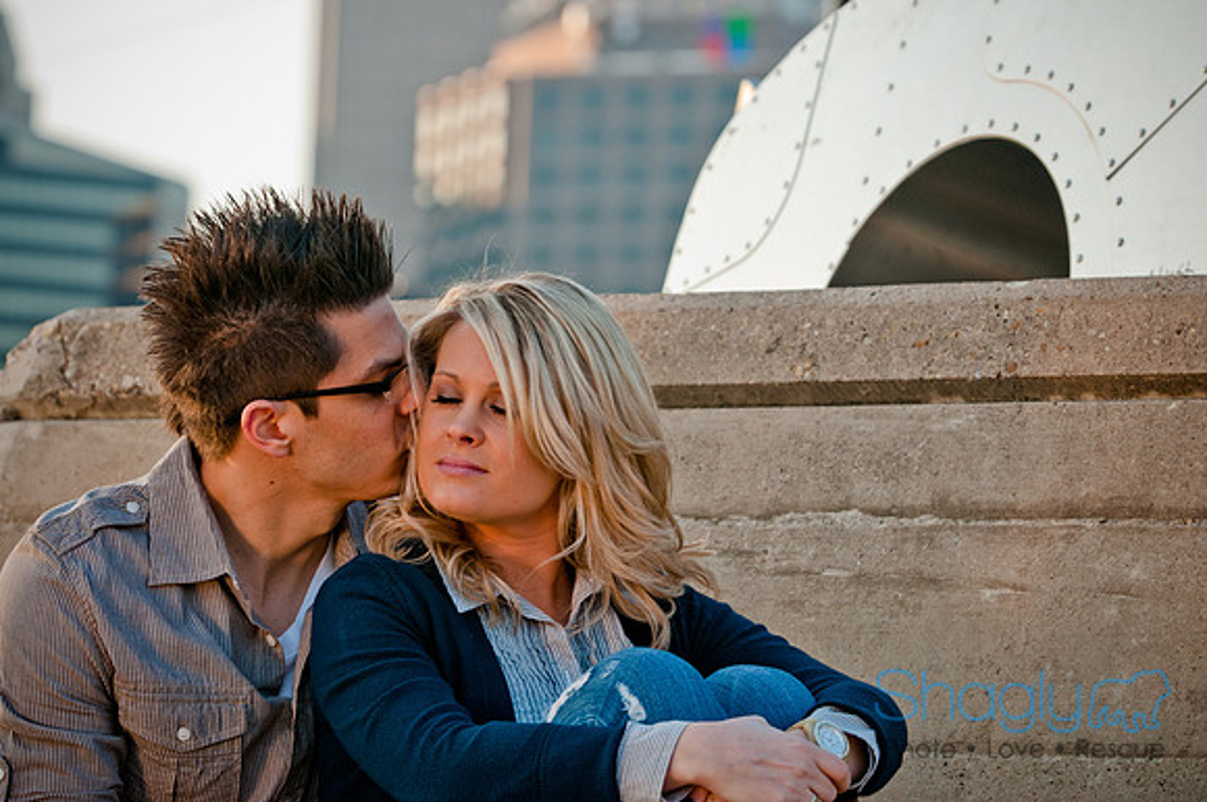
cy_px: 401
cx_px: 604
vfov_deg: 7.6
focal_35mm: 180
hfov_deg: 11.4
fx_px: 6027
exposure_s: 1/250
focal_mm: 120
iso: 400
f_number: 5.6
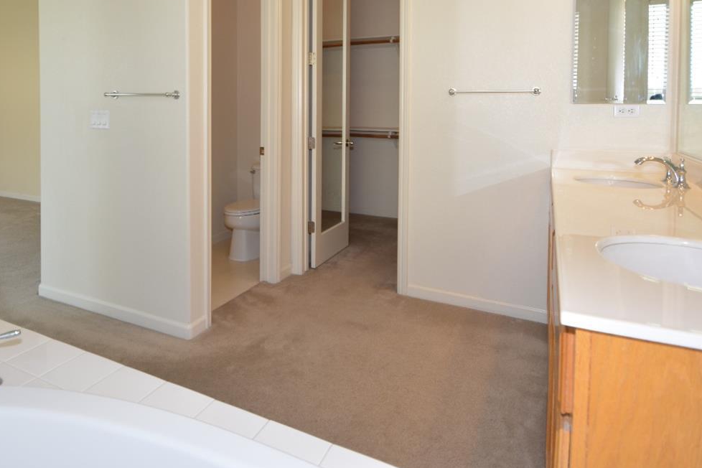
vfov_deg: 52.7
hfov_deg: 75.3
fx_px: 448
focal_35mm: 23
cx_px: 281
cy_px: 118
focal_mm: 10
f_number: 4.5
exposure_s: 1/80
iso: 200
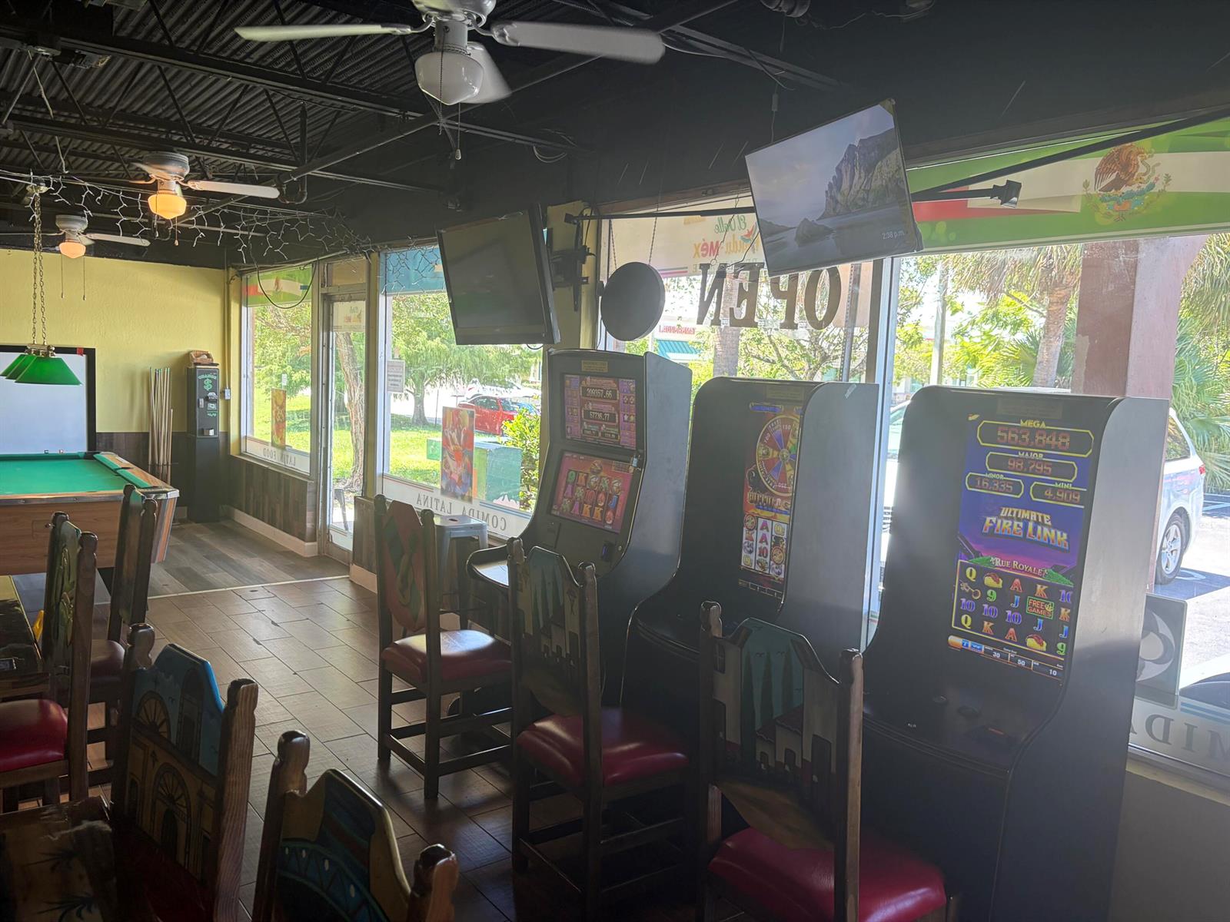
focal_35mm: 26
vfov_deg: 53.1
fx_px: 924
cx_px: 615
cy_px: 461
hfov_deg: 67.3
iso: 80
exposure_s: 1/120
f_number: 1.6
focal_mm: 5.96
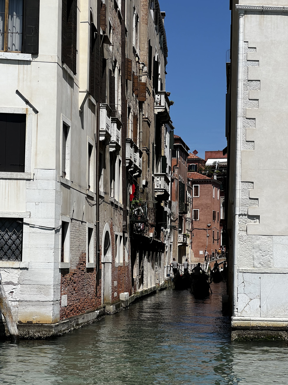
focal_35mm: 77
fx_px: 854
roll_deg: +0.1
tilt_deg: +4.7
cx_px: 144
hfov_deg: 19.1
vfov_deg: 25.3
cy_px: 192
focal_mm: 9
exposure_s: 1/1393
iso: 32
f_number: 2.8
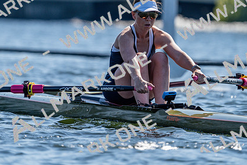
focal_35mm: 692
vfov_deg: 2.0
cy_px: 50
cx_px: 133
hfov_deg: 3.0
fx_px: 4751
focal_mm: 493
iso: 250
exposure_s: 1/1600
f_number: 6.3
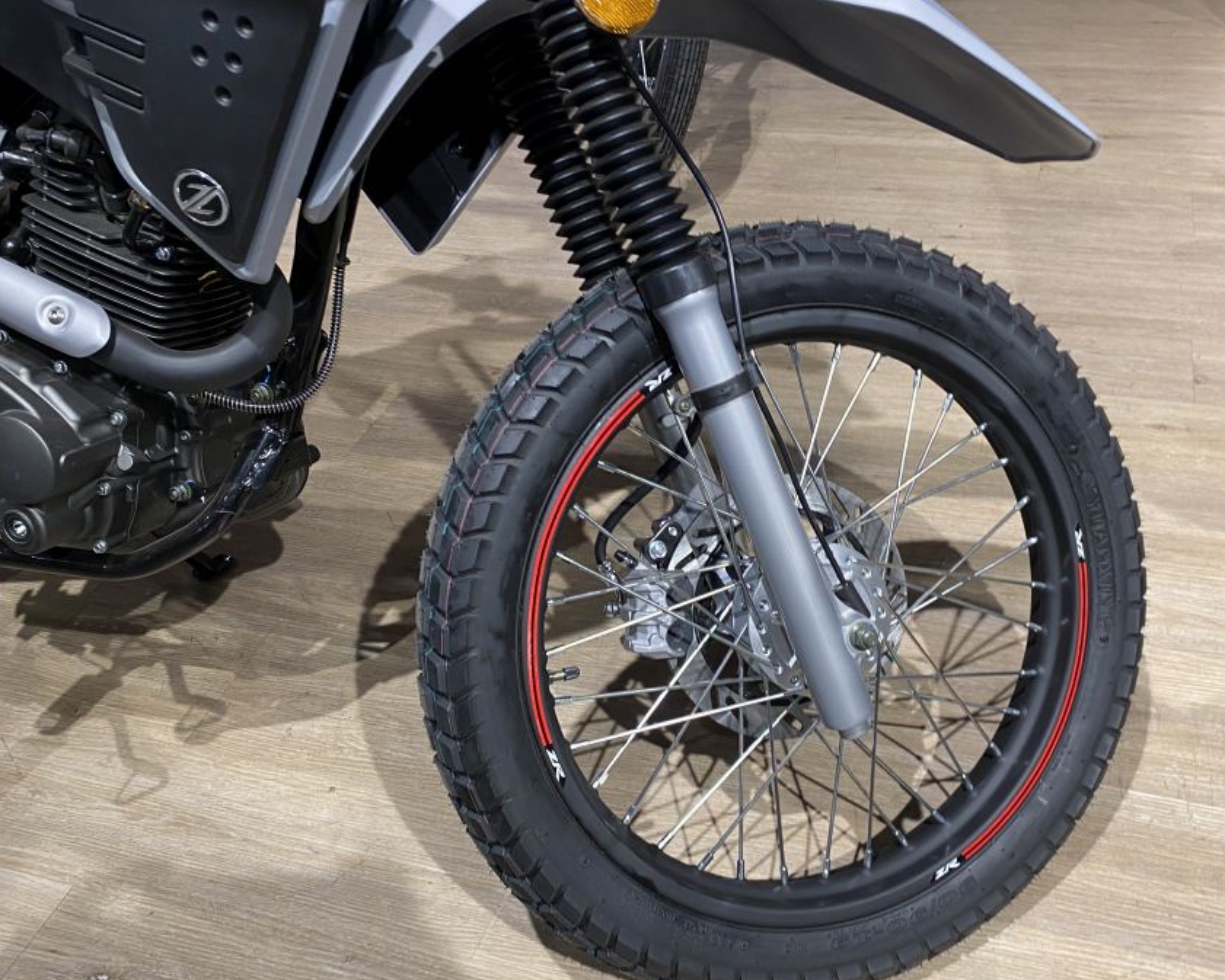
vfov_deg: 45.7
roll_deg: +4.2
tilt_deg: -40.1
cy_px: 541
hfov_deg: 55.5
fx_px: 1160
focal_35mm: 32
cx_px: 693
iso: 64
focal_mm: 4.25
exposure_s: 1/50
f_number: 1.8
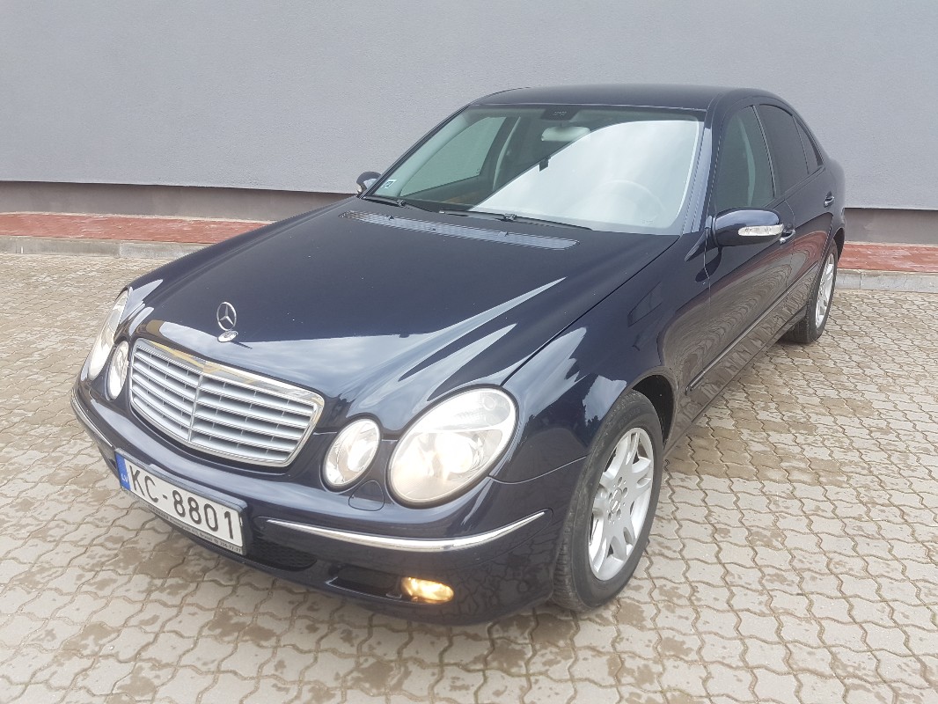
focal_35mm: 26
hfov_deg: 67.3
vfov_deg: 53.1
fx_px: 705
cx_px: 469
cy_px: 352
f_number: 1.7
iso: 40
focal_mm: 4.2
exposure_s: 1/152
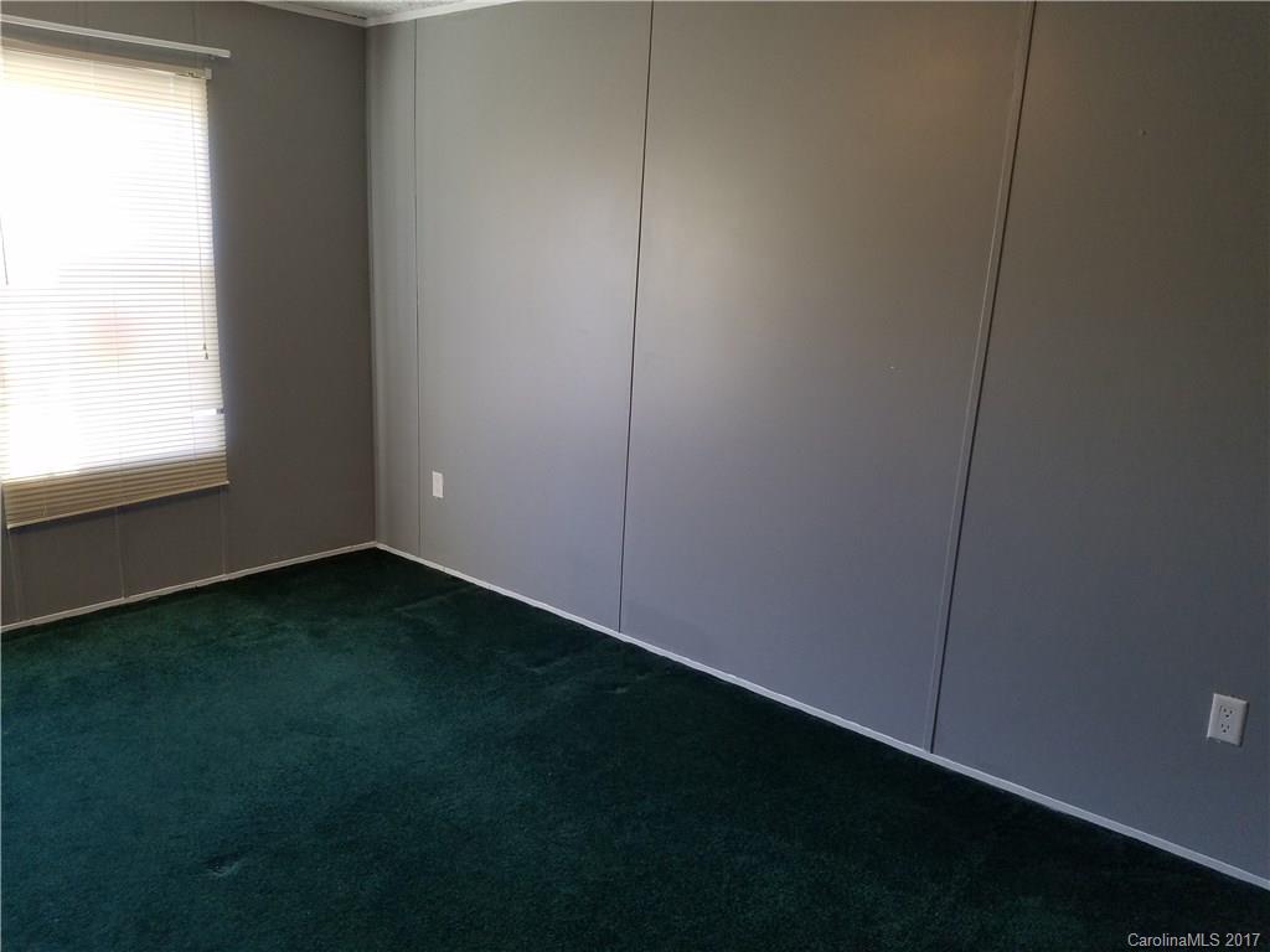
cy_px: 476
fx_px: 954
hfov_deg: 67.3
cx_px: 635
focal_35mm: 26
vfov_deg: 53.1
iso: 100
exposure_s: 1/60
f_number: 1.7
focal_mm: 4.2
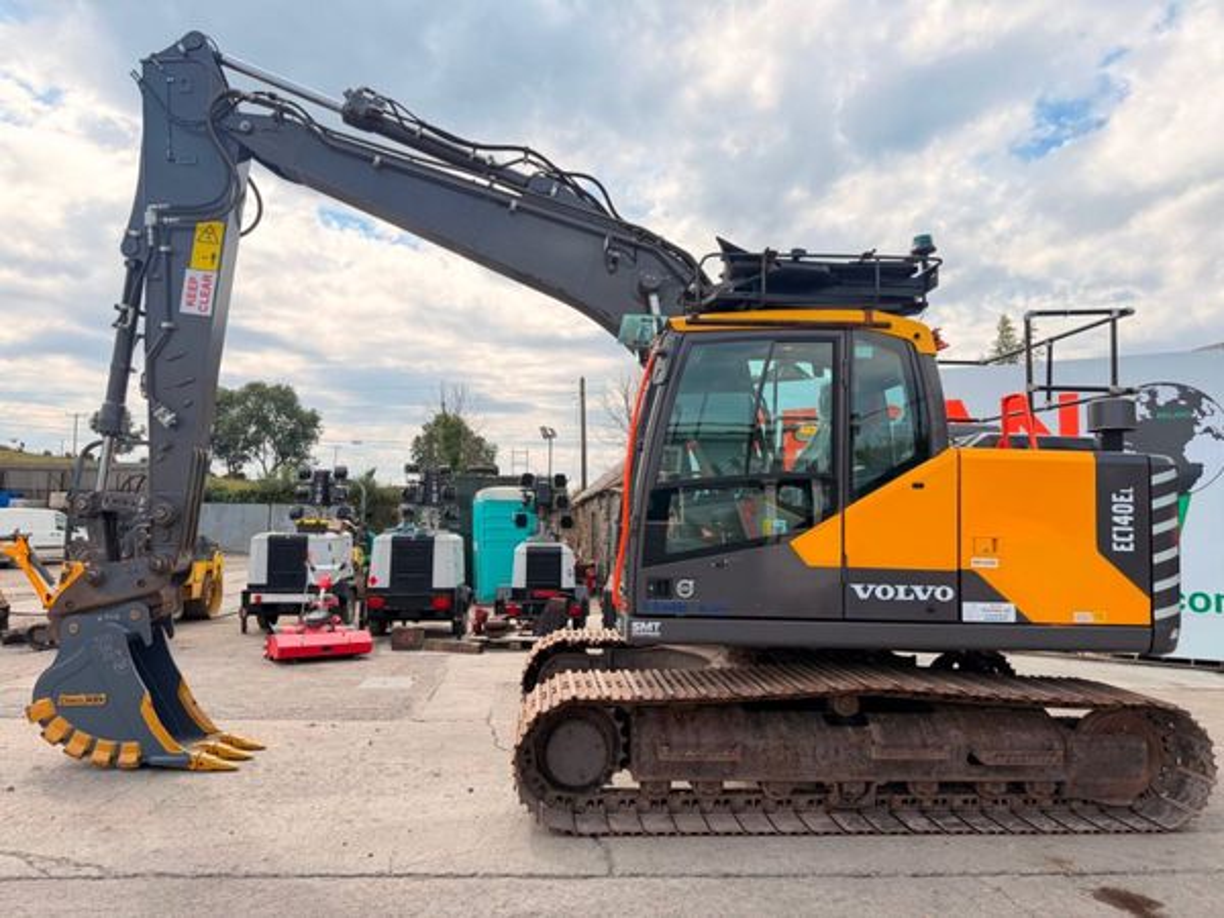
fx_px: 849
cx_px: 612
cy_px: 459
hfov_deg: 71.6
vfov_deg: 56.8
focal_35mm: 24
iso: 100
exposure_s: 1/1901
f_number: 1.78
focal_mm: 6.76
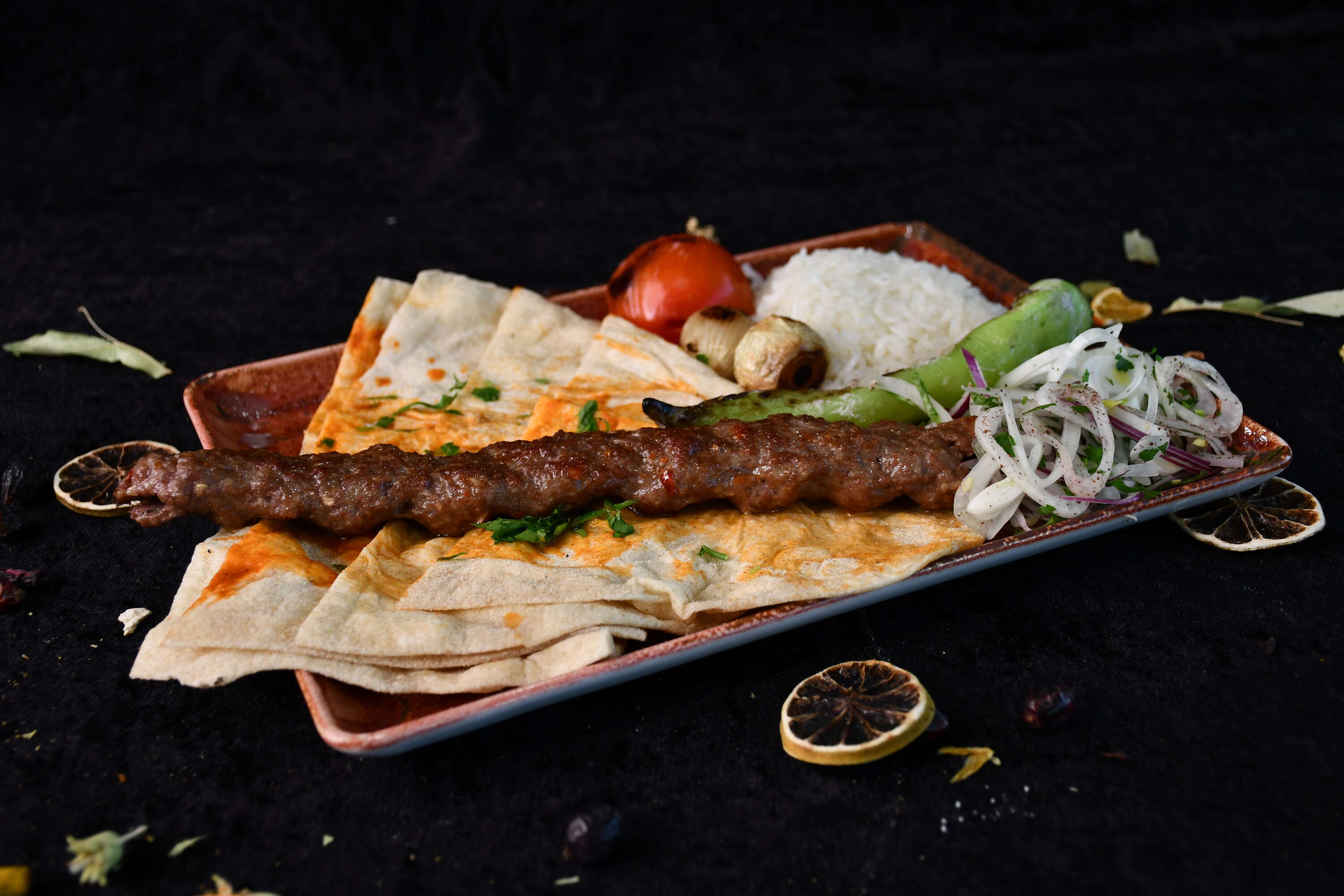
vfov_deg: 29.9
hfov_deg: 43.6
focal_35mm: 45
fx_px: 1680
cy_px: 448
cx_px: 672
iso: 400
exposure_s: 1/250
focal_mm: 30
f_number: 5
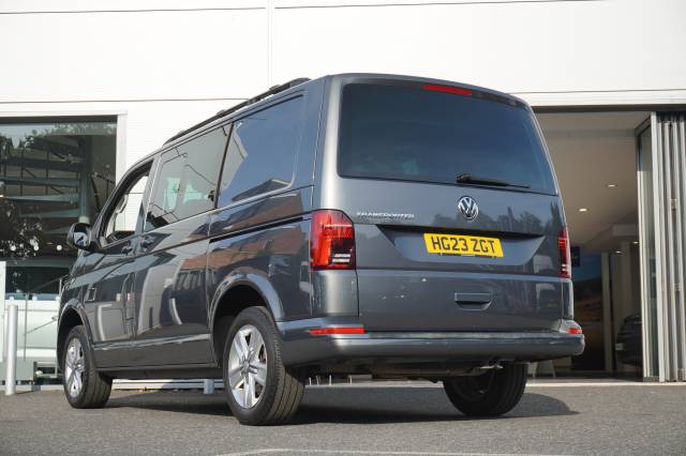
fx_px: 1086
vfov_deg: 23.8
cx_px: 343
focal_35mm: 57
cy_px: 228
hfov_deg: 35.1
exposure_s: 1/125
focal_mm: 38
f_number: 8
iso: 100
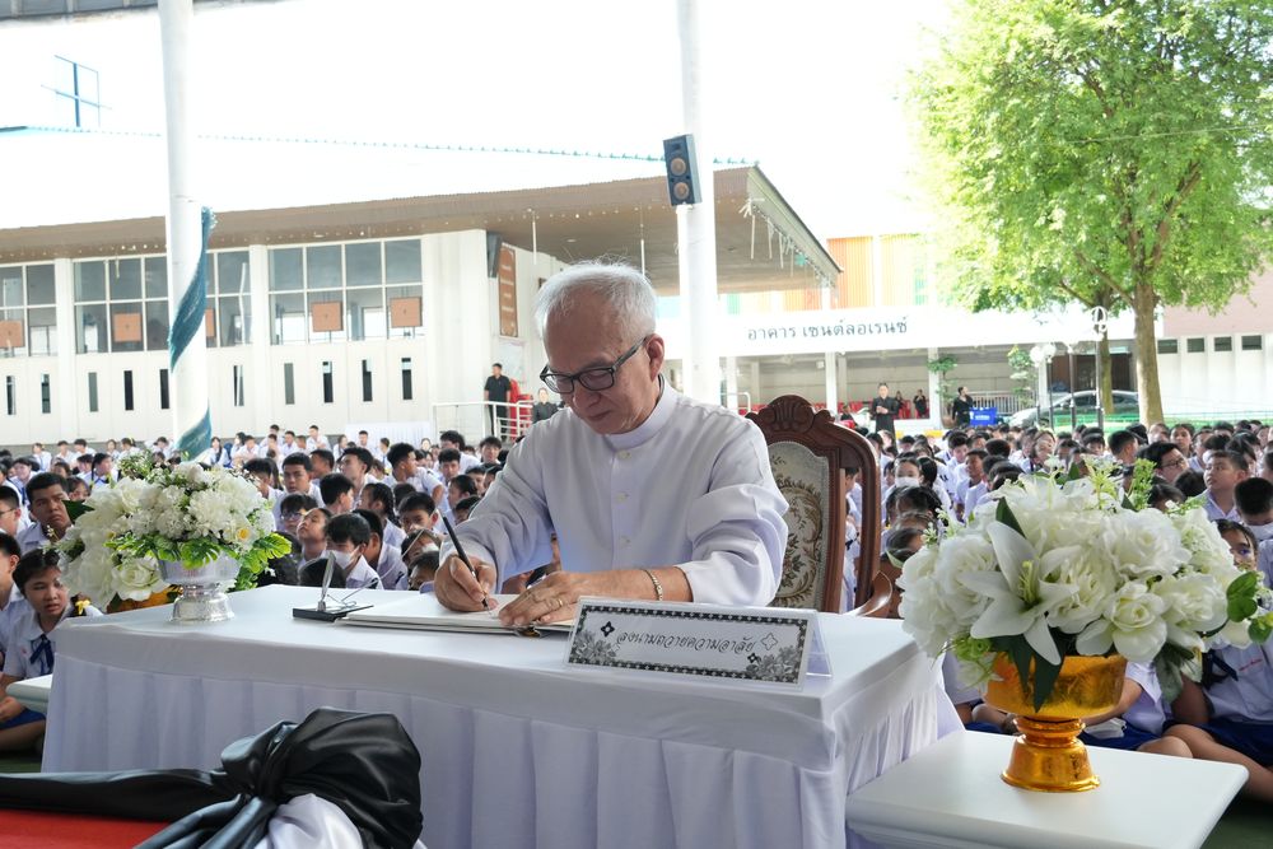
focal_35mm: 36
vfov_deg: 36.9
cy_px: 424
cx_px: 636
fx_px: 1273
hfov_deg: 53.1
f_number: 5.6
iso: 1600
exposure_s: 1/320
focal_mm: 24
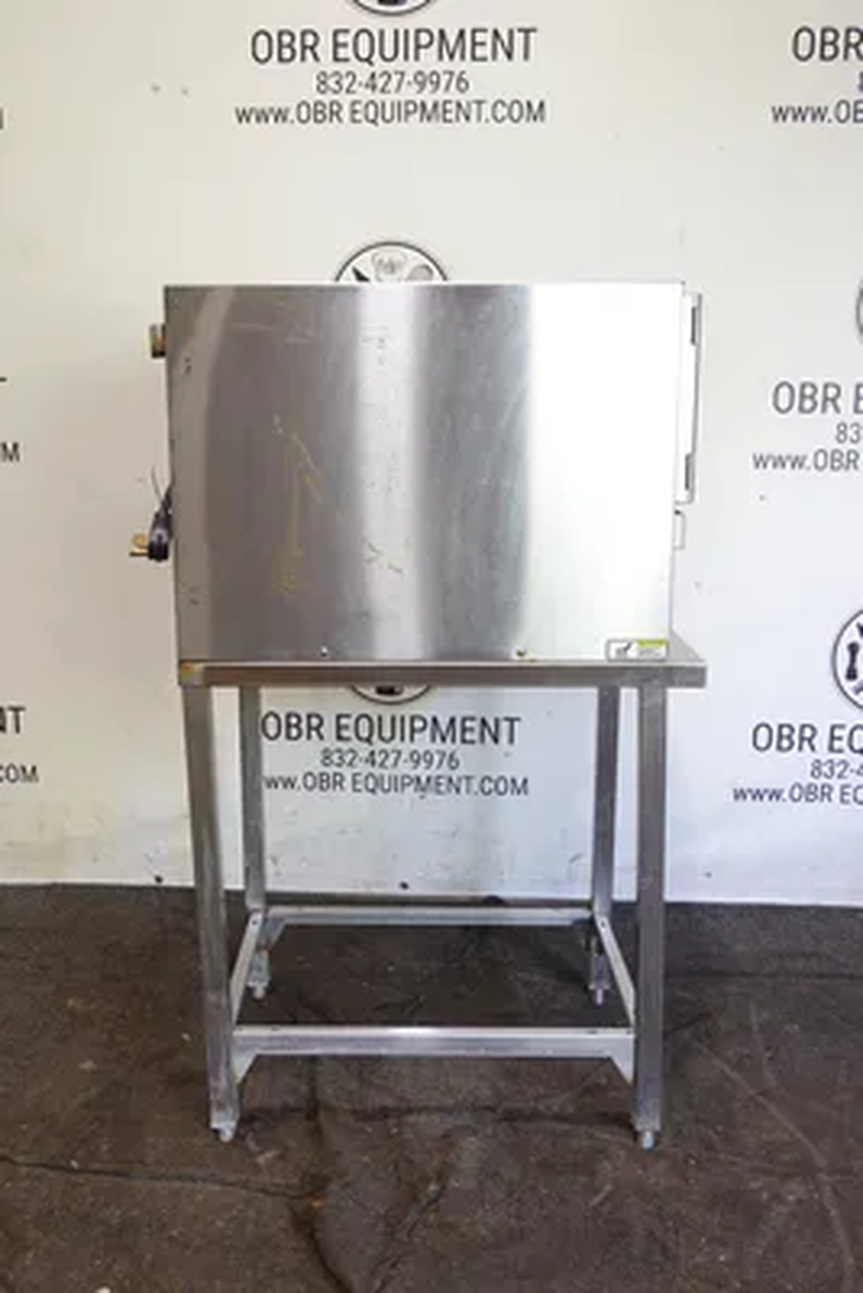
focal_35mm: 37
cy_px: 646
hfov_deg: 36.0
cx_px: 432
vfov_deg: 51.9
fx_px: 1329
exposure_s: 1/20
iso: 250
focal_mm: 13.56
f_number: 3.5
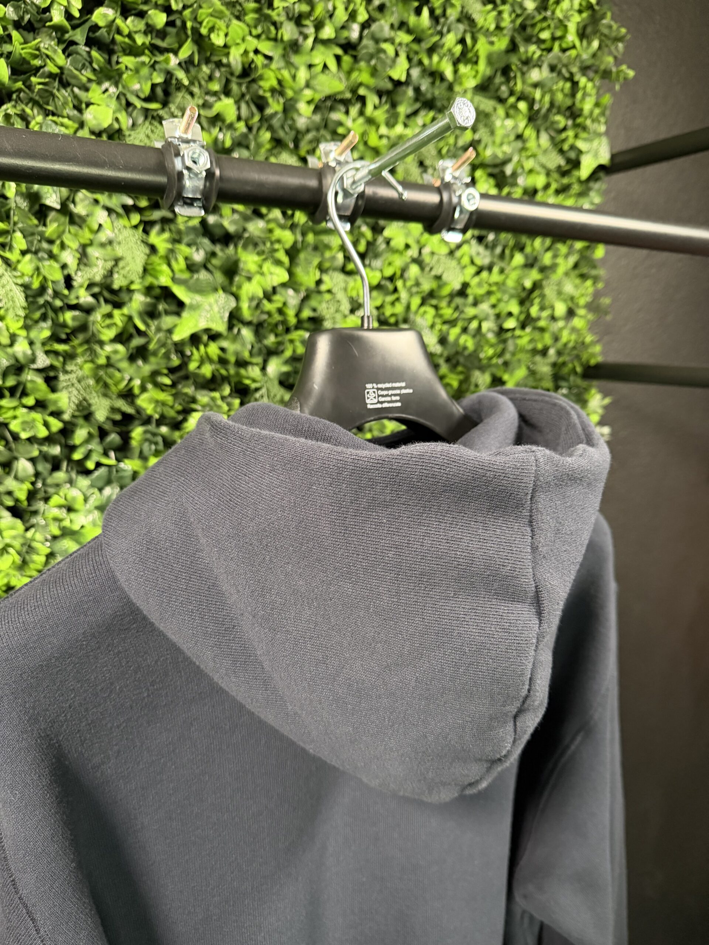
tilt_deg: -10.7
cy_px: 472
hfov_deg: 56.8
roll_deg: -0.4
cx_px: 354
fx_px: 655
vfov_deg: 71.6
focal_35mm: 24
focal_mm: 6.76
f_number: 1.78
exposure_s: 1/56
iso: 800
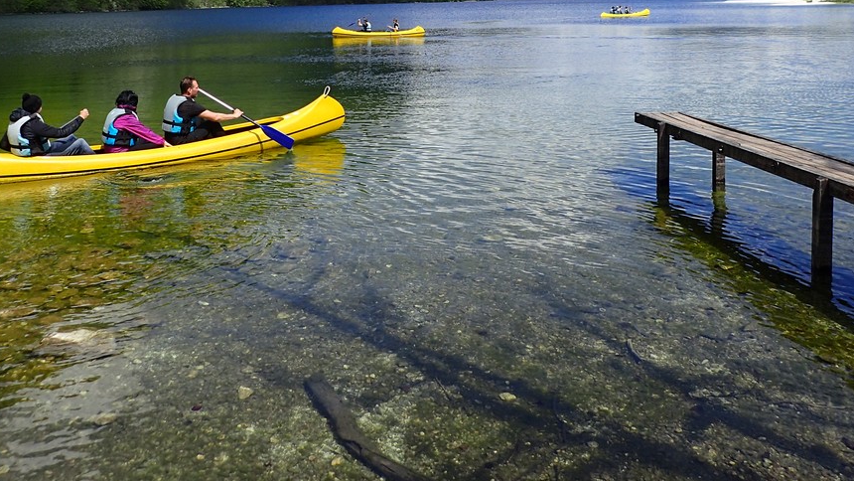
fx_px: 861
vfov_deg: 29.7
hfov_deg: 52.6
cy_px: 38
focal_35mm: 38
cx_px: 359
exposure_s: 1/250
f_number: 8
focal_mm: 4.5
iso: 100
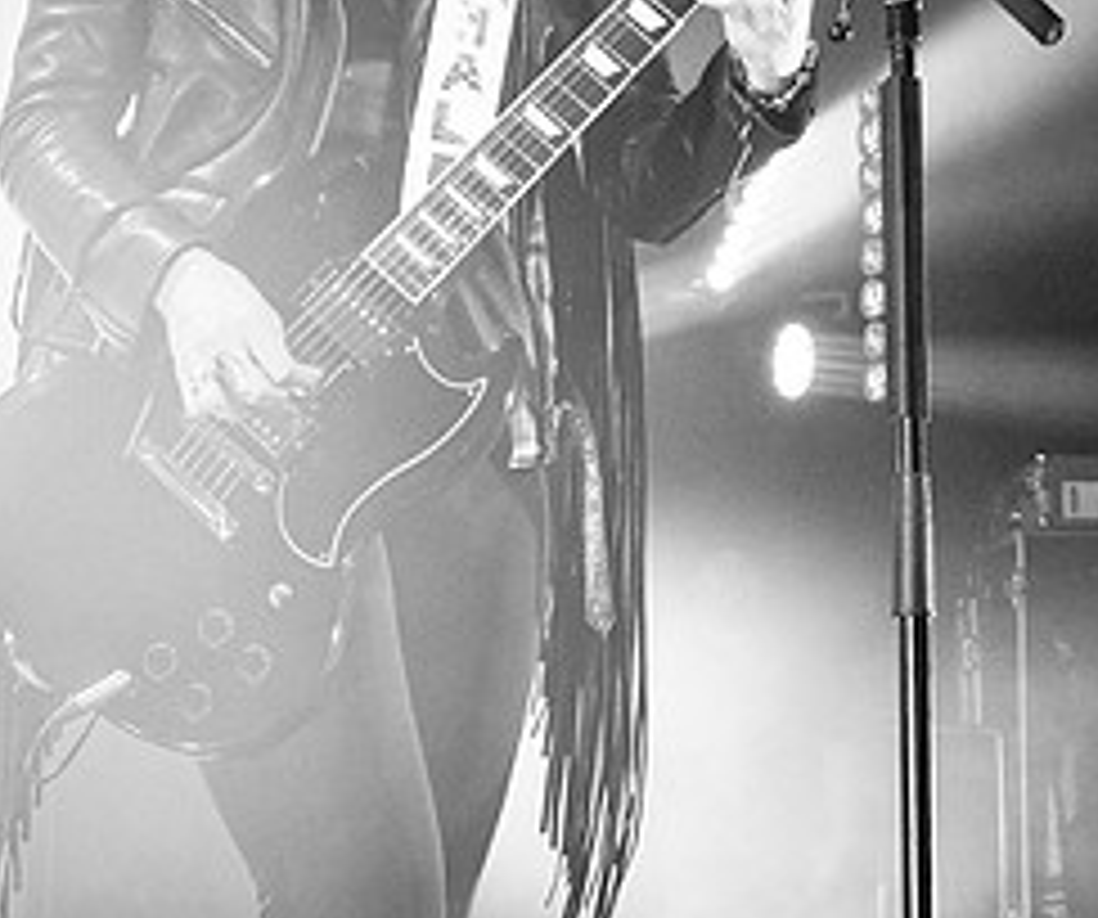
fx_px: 3969
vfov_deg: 13.1
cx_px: 391
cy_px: 57
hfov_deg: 15.7
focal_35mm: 120
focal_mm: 21
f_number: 4
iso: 1600
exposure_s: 1/160
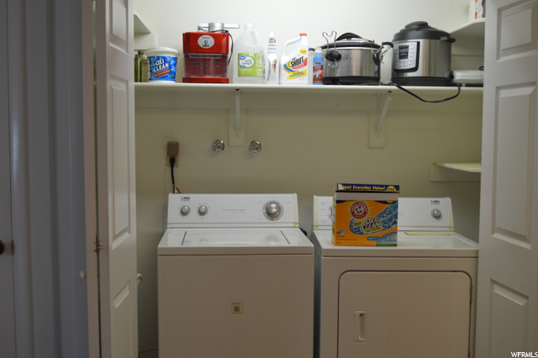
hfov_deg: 46.4
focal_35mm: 42
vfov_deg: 31.9
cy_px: 179
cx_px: 269
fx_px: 627
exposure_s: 1/60
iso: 400
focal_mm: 28
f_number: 4.5
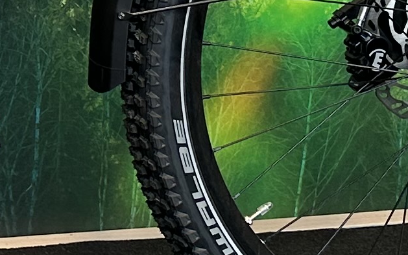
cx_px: -274
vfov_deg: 7.8
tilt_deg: -8.4
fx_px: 1812
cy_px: -204
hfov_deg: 12.0
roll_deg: -1.9
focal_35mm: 163
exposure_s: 1/426
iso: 80
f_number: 1.78
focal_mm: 6.86
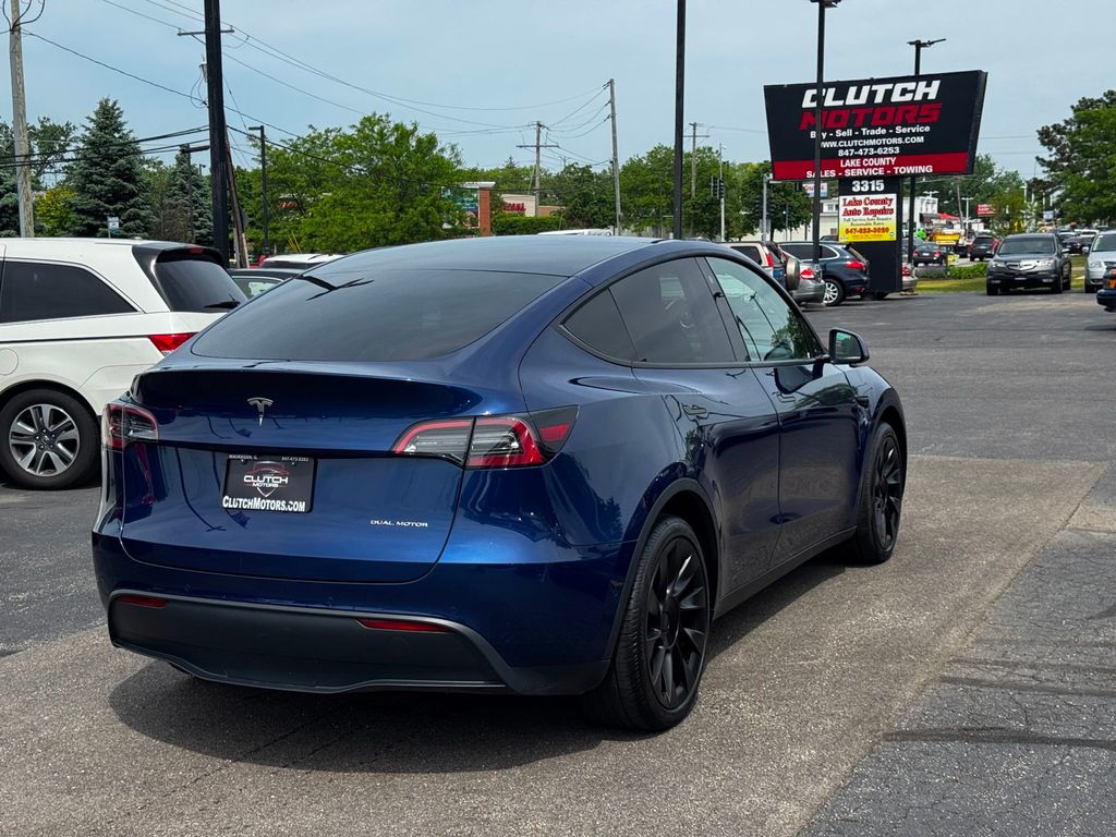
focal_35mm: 48
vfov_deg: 30.3
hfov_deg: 39.7
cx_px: 558
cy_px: 418
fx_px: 1547
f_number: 1.78
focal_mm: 6.76
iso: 64
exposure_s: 1/3425
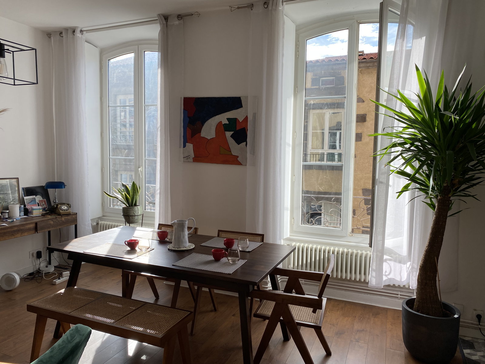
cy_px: 182
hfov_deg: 67.3
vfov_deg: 53.1
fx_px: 364
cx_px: 242
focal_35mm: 26
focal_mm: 4.25
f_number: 1.8
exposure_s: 1/630
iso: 32
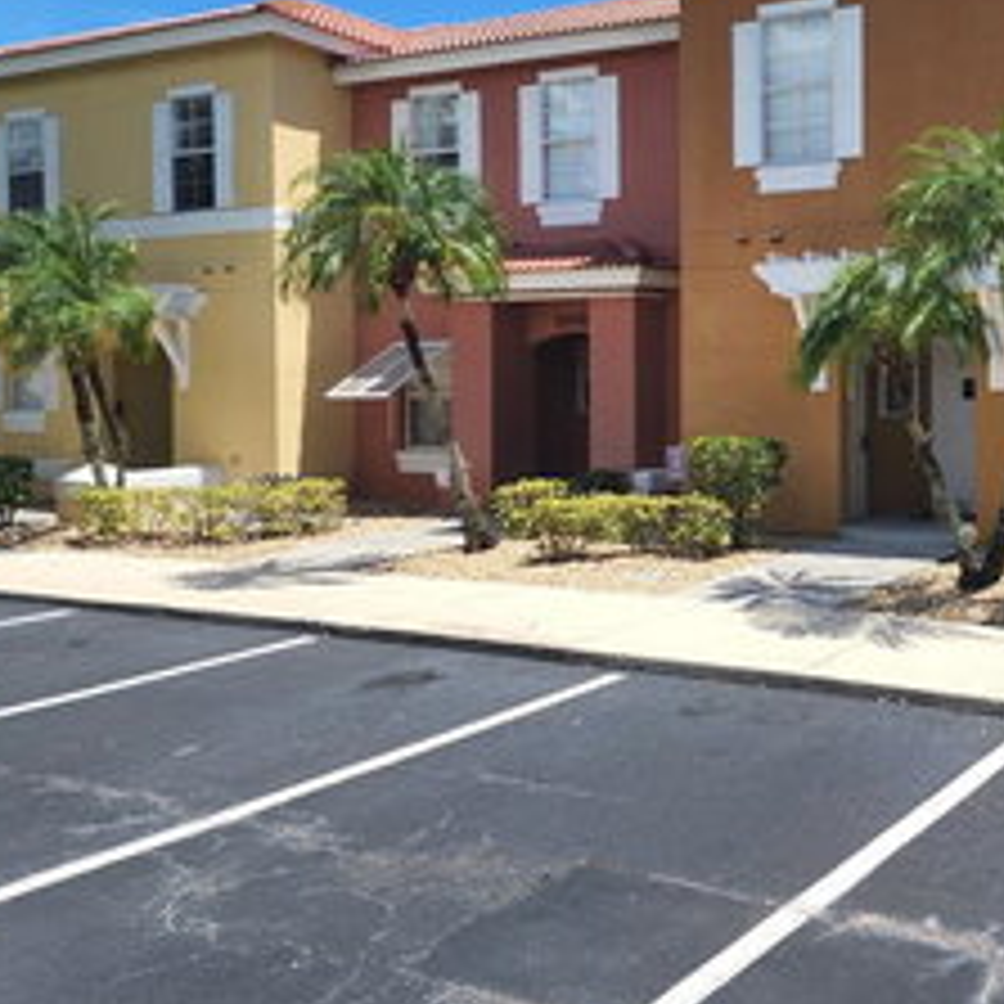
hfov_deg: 39.8
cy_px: 401
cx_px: 898
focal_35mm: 39
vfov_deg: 42.6
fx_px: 1280
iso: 12
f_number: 1.8
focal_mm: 6.4
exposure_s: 1/887
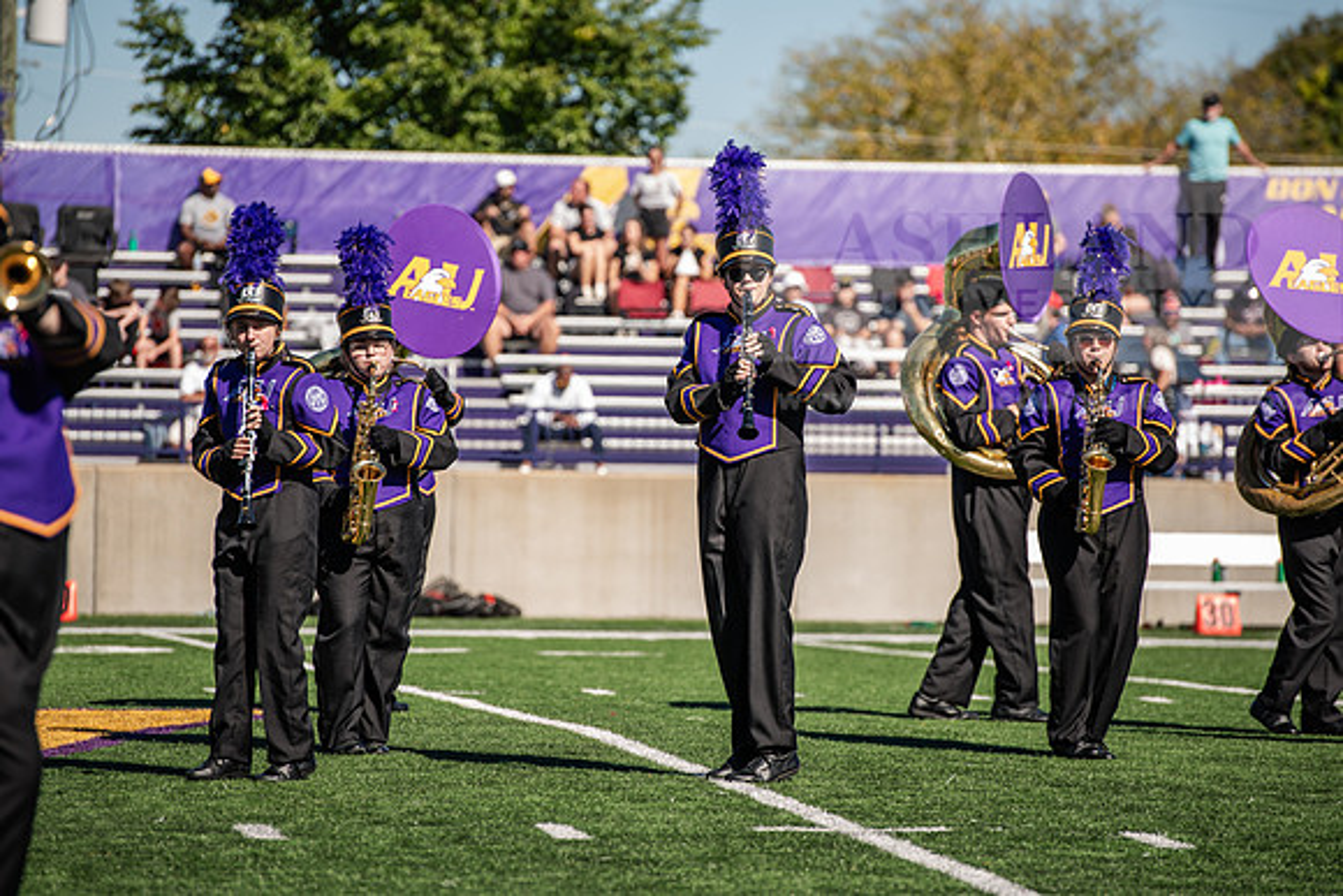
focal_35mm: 200
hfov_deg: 10.3
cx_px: 672
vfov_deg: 6.9
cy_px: 448
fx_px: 7463
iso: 50
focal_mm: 200
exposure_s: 1/320
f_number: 4
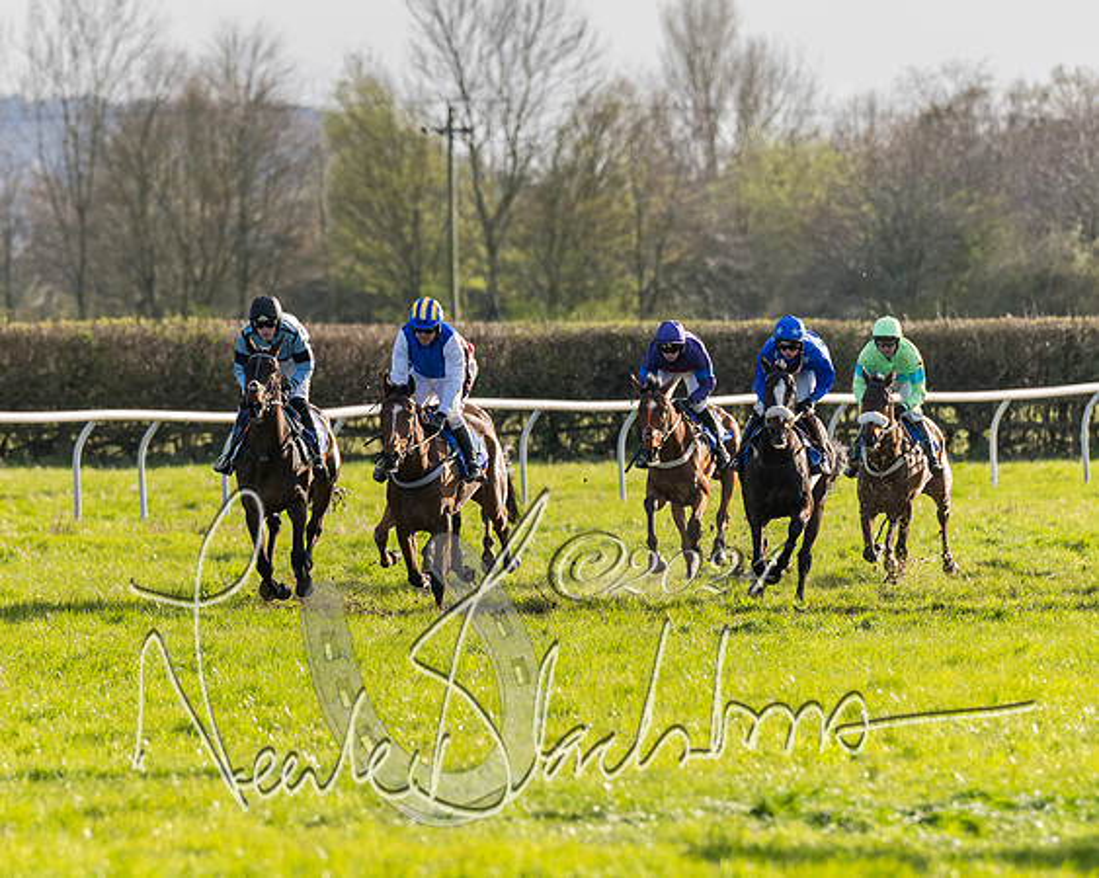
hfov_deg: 4.5
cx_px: 407
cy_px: 431
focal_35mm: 427
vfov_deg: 3.6
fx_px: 13875
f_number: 4
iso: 400
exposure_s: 1/1600
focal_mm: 200
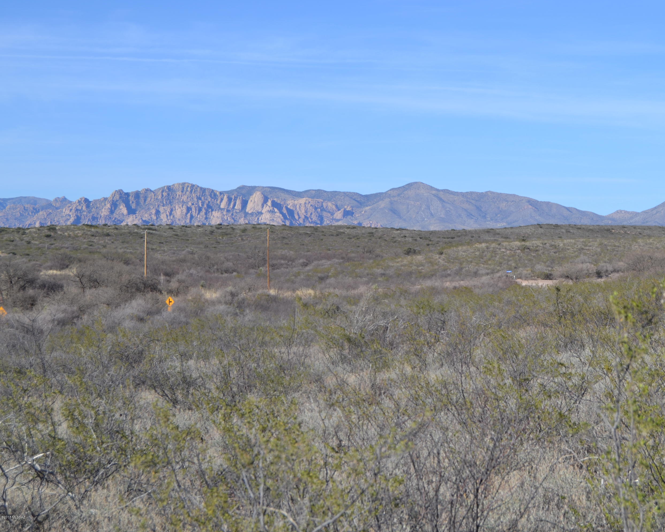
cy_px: 266
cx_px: 402
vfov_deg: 20.0
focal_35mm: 77
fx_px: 1507
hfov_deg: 24.8
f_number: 8
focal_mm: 45
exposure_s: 1/250
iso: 100
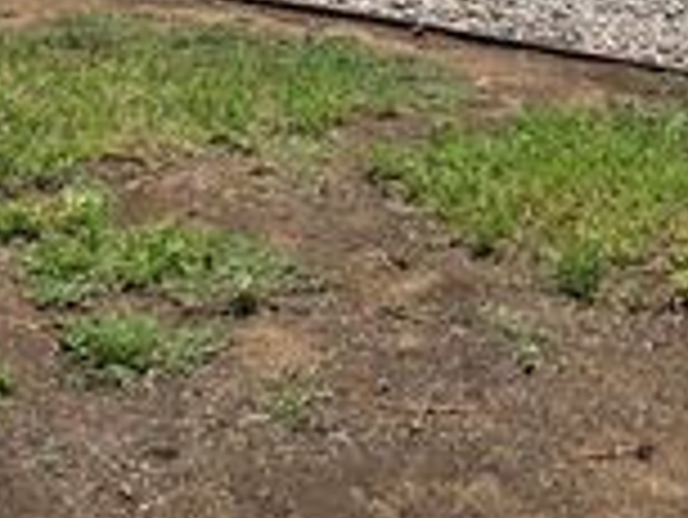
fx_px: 1910
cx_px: 229
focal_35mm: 96
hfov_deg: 20.4
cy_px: -419
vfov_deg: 13.7
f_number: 1.7
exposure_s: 1/5778
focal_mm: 6.3
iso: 80
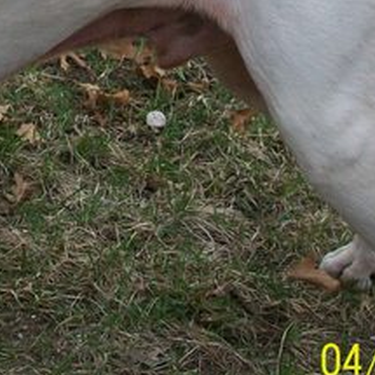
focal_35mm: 177
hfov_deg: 9.7
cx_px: -66
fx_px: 2169
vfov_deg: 9.8
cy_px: -30
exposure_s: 1/400
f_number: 3.3
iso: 64
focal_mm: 9.4
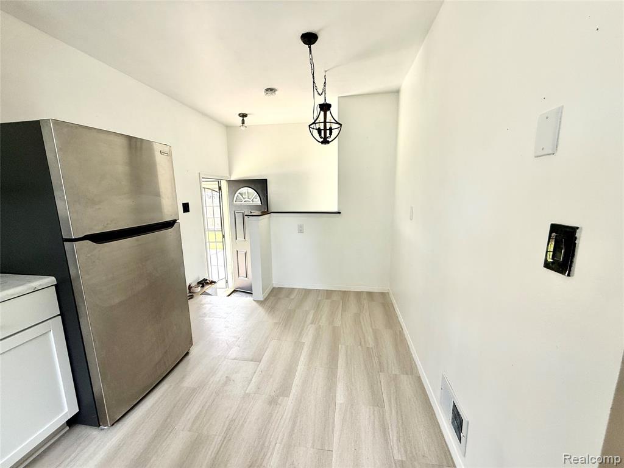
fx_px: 252
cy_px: 234
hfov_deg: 102.1
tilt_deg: -9.3
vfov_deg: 85.7
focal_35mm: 14
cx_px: 312
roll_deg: -0.2
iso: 100
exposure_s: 1/99
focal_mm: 2.22
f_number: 2.2
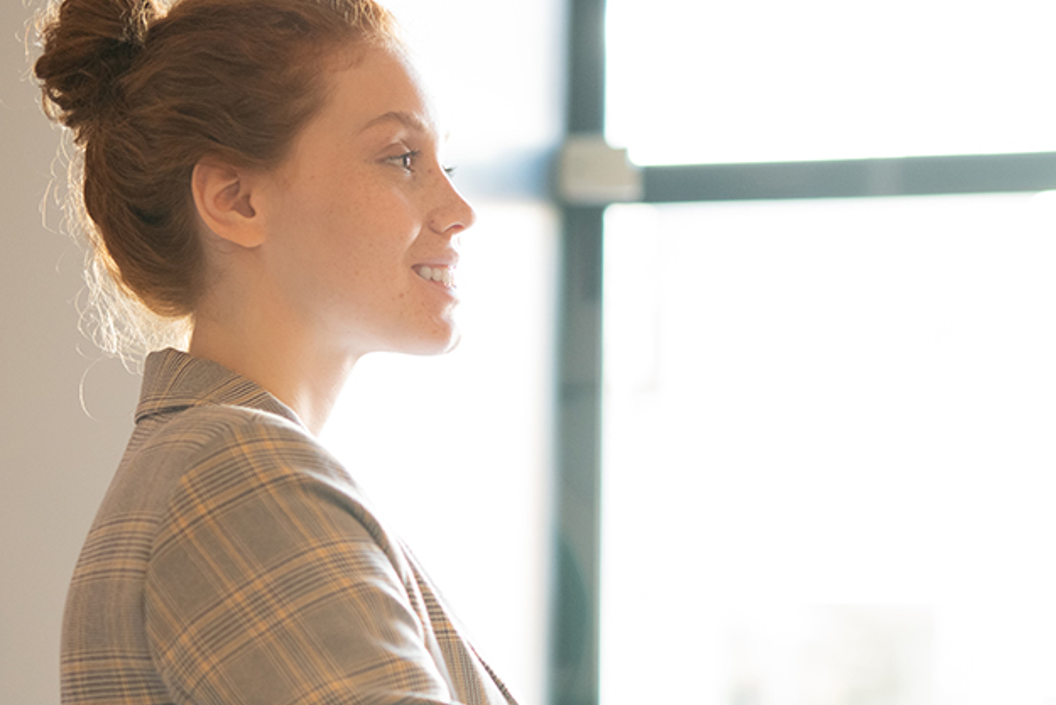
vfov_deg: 14.2
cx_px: 939
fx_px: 2816
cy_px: 478
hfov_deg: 20.8
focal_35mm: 96
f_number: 2
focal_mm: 50
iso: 800
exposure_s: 1/200
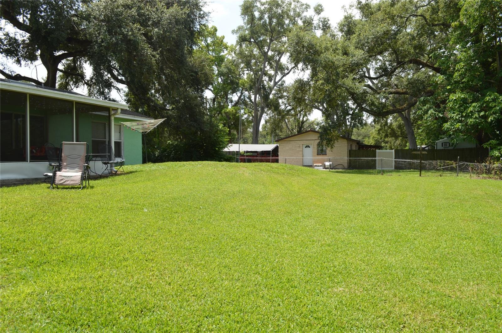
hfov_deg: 67.4
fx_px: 376
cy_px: 166
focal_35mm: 27
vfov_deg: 47.8
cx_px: 251
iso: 100
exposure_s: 1/200
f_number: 7.1
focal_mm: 18
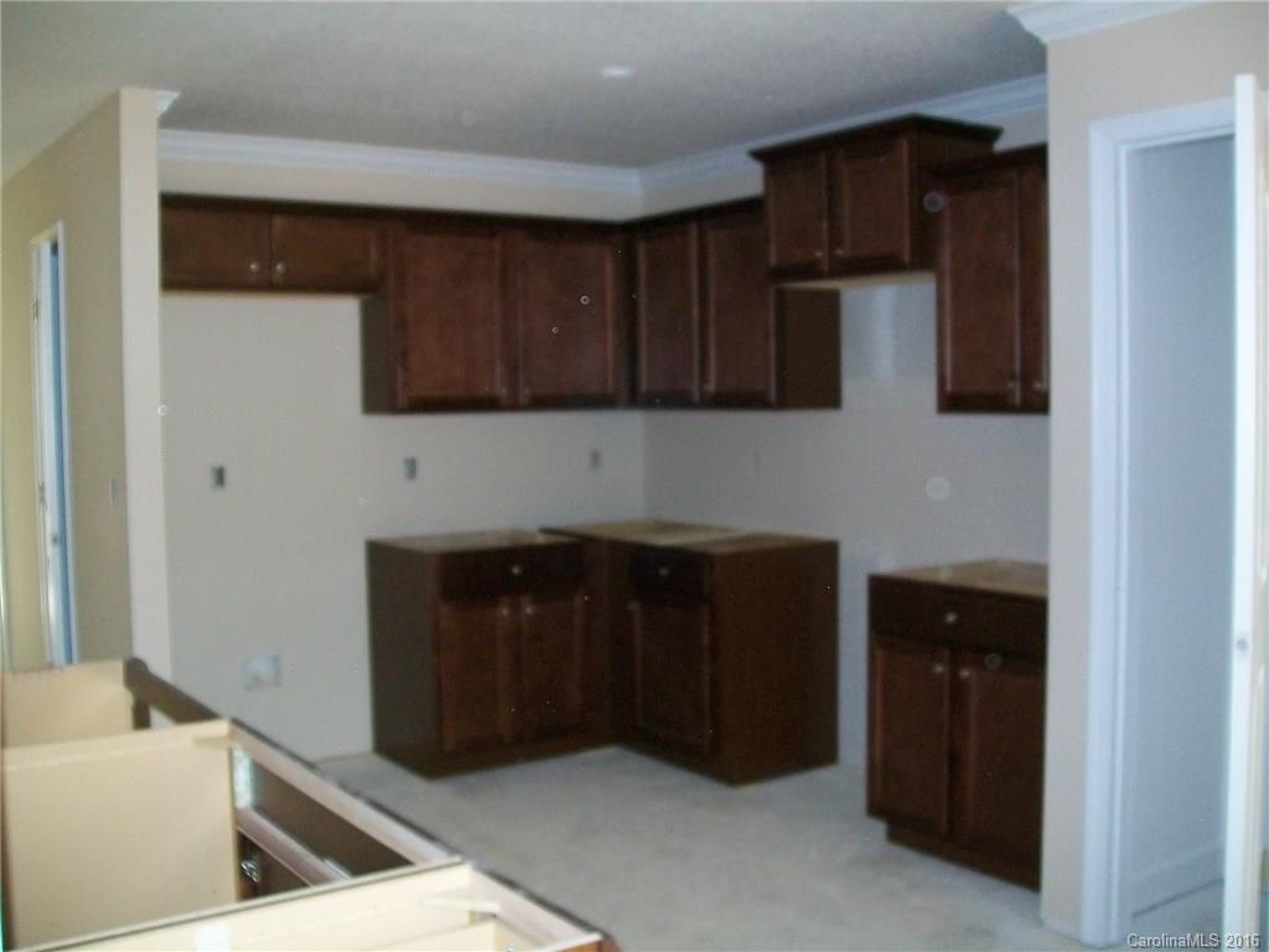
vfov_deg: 39.7
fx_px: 1320
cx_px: 634
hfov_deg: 51.4
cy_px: 476
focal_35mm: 36
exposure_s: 1/60
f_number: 2.7
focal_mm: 6
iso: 160
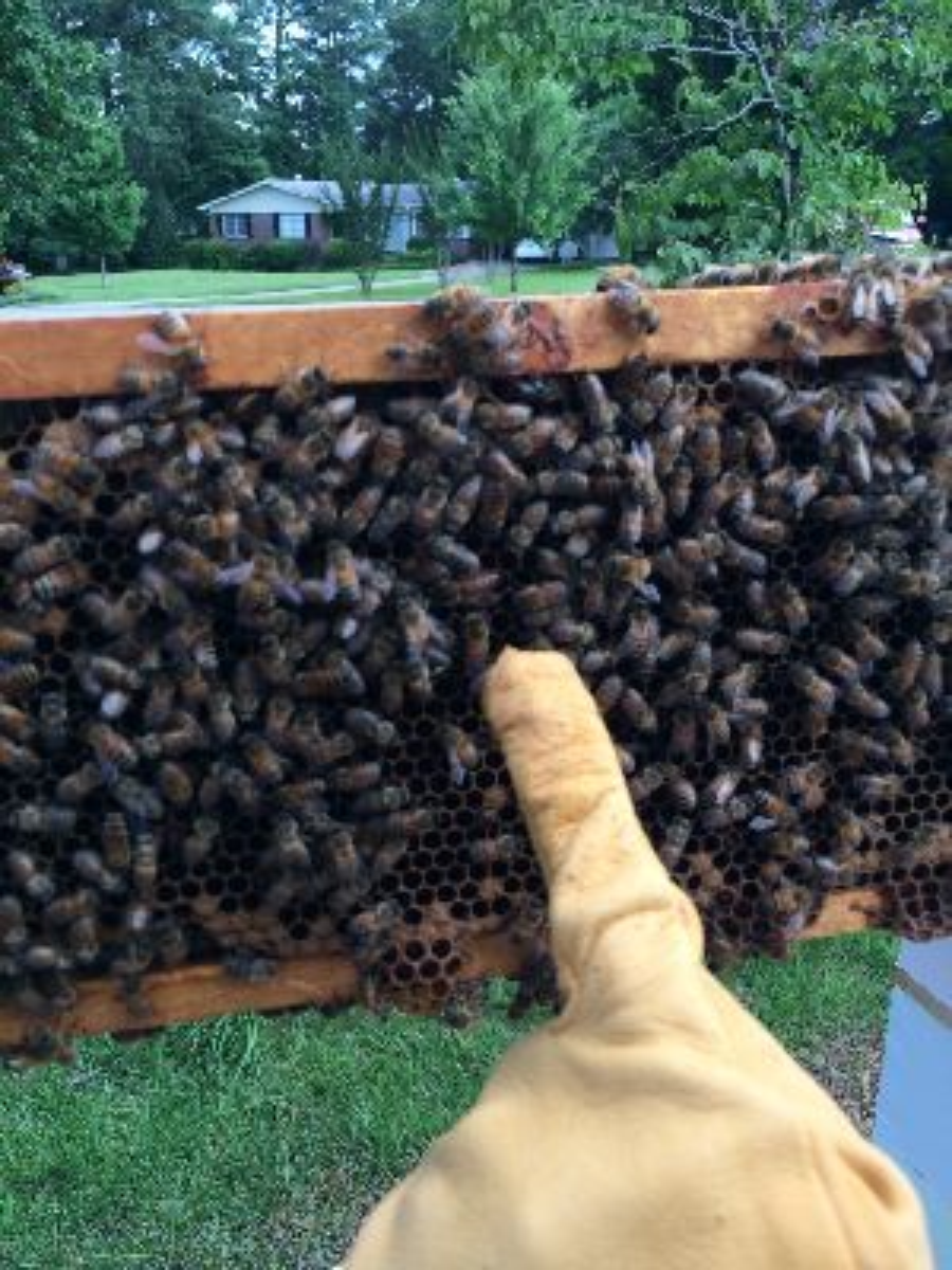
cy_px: 635
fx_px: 1100
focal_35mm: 30
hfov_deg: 46.8
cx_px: 476
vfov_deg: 60.0
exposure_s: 1/256
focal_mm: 4.12
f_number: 2.2
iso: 32
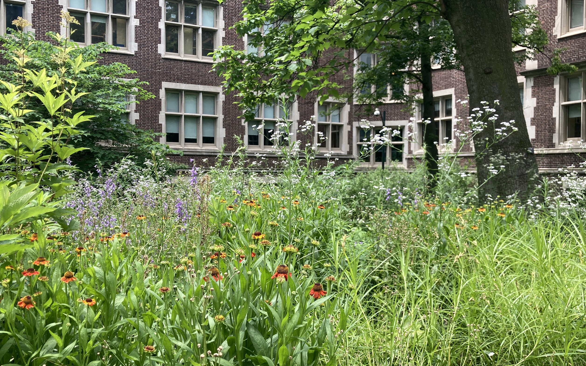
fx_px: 543
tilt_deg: -0.7
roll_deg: -1.7
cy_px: 192
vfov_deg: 37.3
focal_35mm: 34
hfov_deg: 56.7
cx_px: 302
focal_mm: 3.99
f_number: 1.8
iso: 20
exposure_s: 1/511
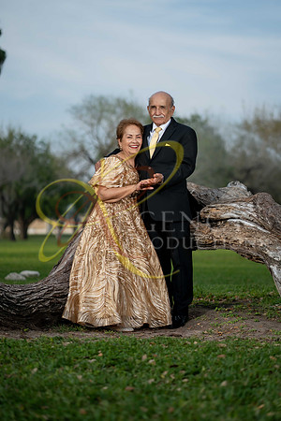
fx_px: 995
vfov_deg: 23.9
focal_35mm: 85
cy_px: 210
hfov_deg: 16.1
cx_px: 140
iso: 200
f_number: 2.2
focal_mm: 85
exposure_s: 1/2000
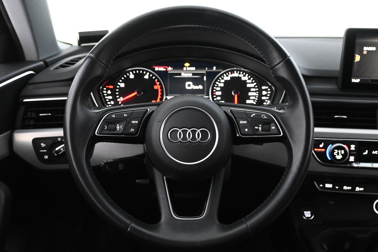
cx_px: 189
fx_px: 386
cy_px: 126
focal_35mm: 37
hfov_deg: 52.2
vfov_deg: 36.2
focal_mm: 24.5
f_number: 4.2
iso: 7200
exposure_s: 1/40
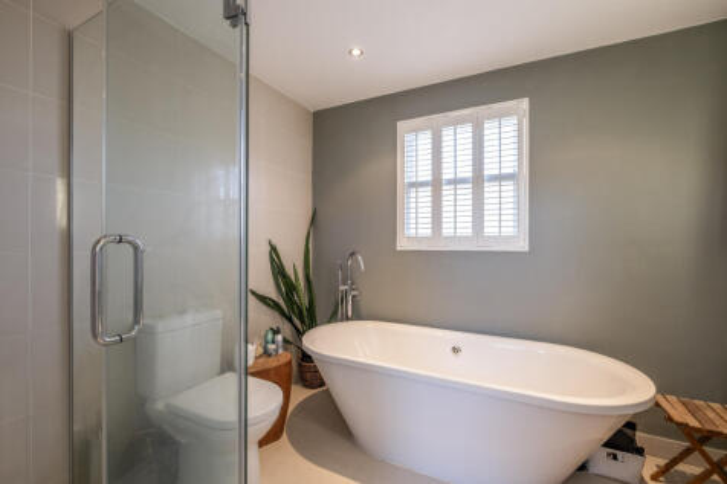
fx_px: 303
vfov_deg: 77.3
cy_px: 242
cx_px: 364
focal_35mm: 15
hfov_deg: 100.4
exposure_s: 1/15
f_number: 7.1
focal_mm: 10
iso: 250
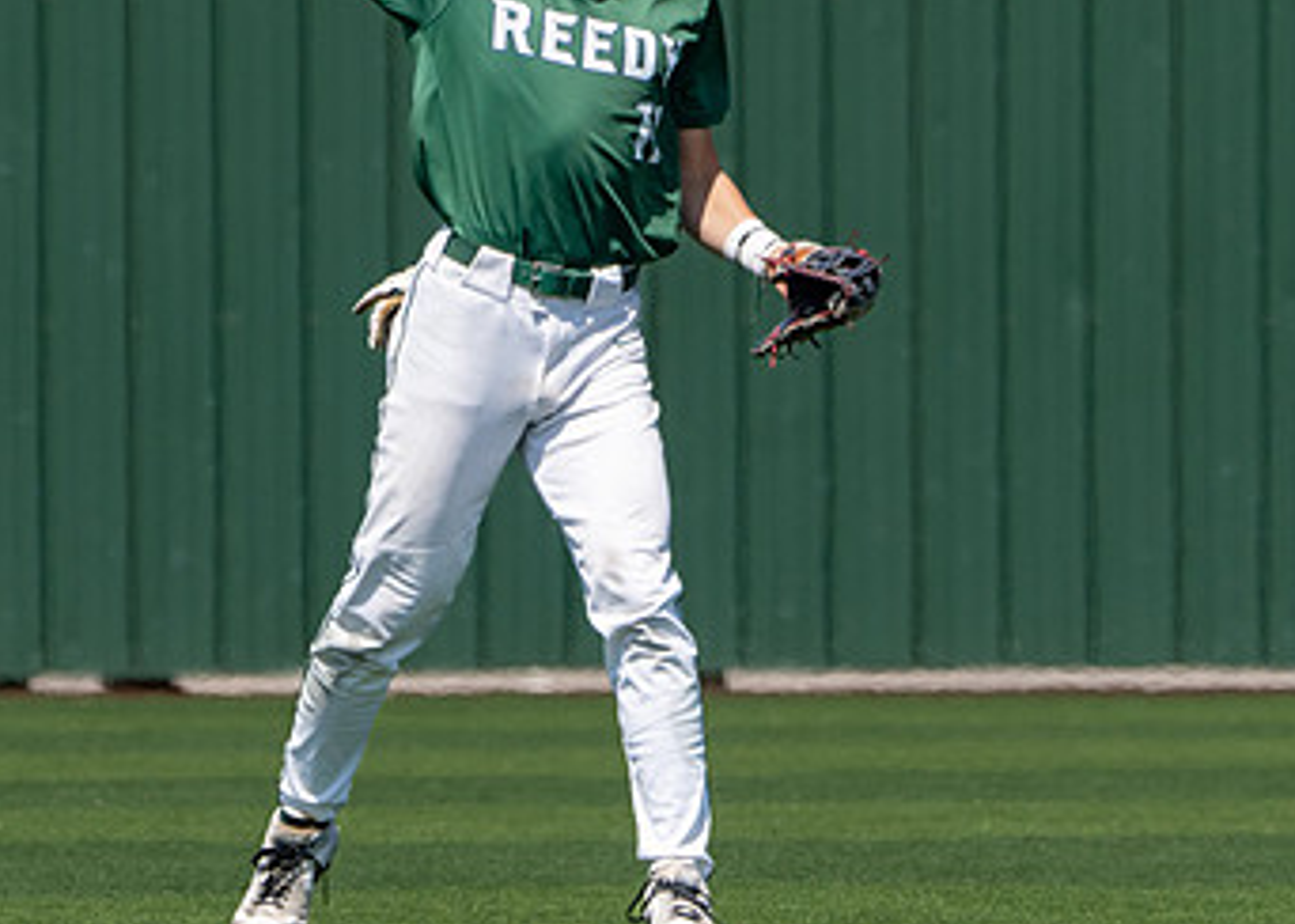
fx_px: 31103
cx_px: 397
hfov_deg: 2.4
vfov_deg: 1.7
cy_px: 314
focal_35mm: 846
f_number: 8
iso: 640
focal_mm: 354
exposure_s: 1/2000
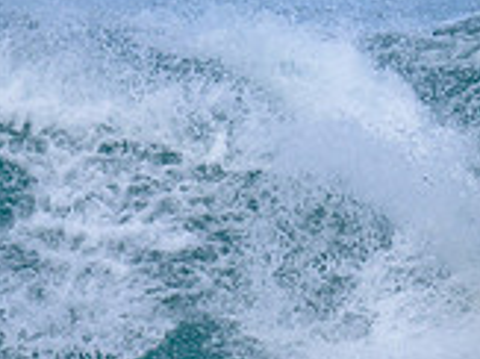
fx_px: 52099
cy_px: 156
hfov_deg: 0.5
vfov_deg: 0.4
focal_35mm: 3760
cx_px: 694
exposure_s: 1/2000
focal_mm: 800
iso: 560
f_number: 6.3
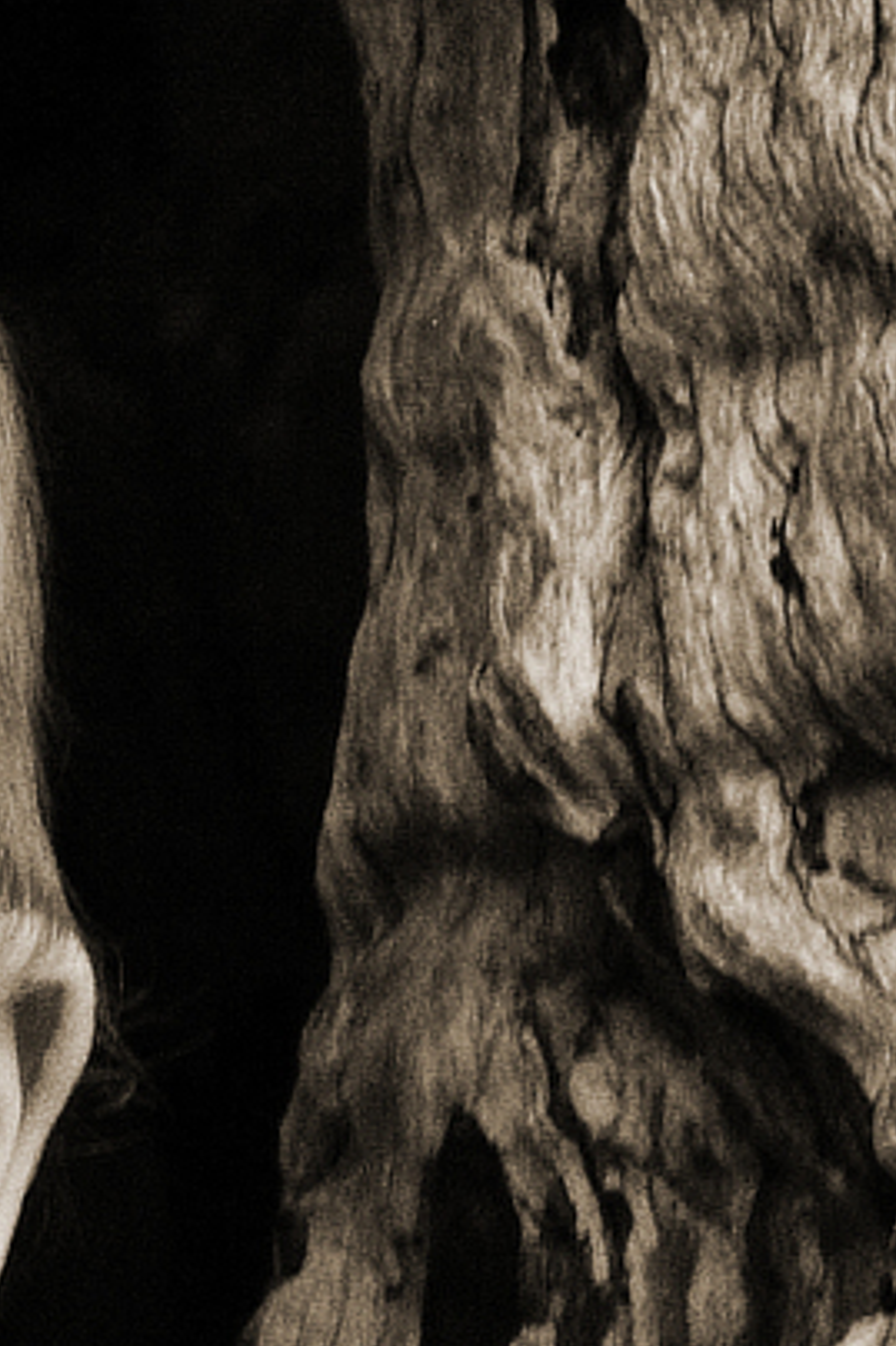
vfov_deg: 1.2
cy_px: 1754
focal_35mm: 1702
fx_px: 63595
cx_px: -646
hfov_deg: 0.8
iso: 400
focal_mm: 183
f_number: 8
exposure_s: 1/125
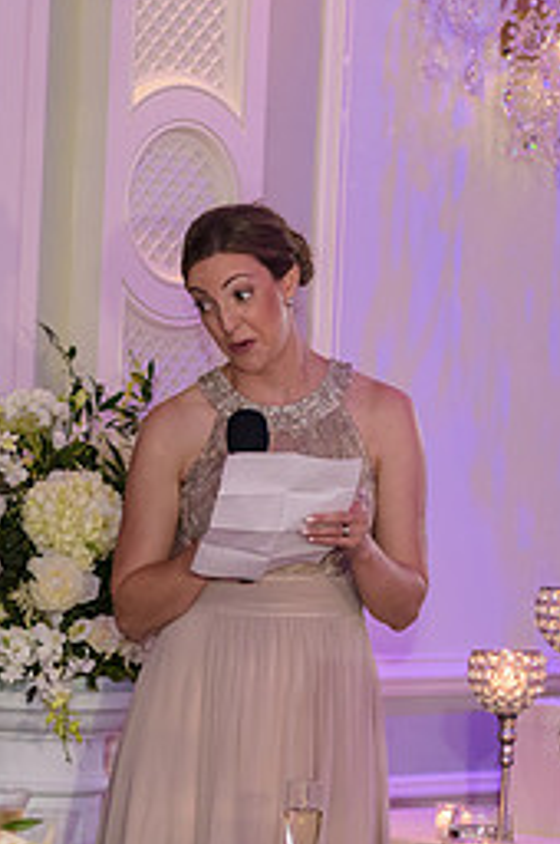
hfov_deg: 7.1
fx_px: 4515
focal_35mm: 193
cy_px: 539
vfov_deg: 10.7
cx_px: 181
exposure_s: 1/125
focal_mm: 85
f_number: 3.2
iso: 1600
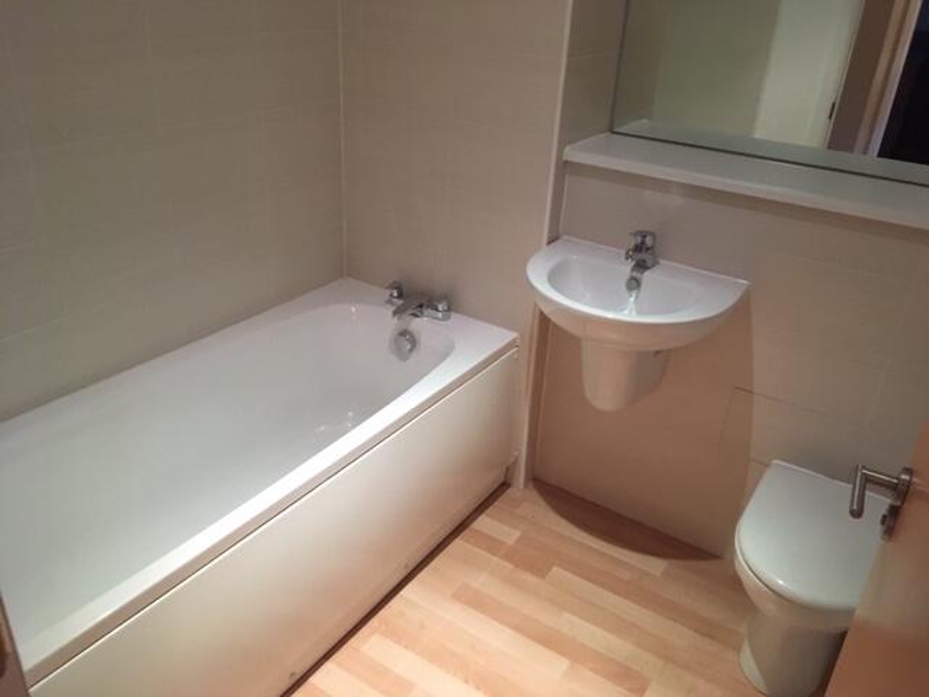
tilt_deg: -24.7
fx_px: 778
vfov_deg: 48.2
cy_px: 348
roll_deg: -3.1
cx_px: 464
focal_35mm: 29
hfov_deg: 61.7
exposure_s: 1/33
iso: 200
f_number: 2.2
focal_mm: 4.15
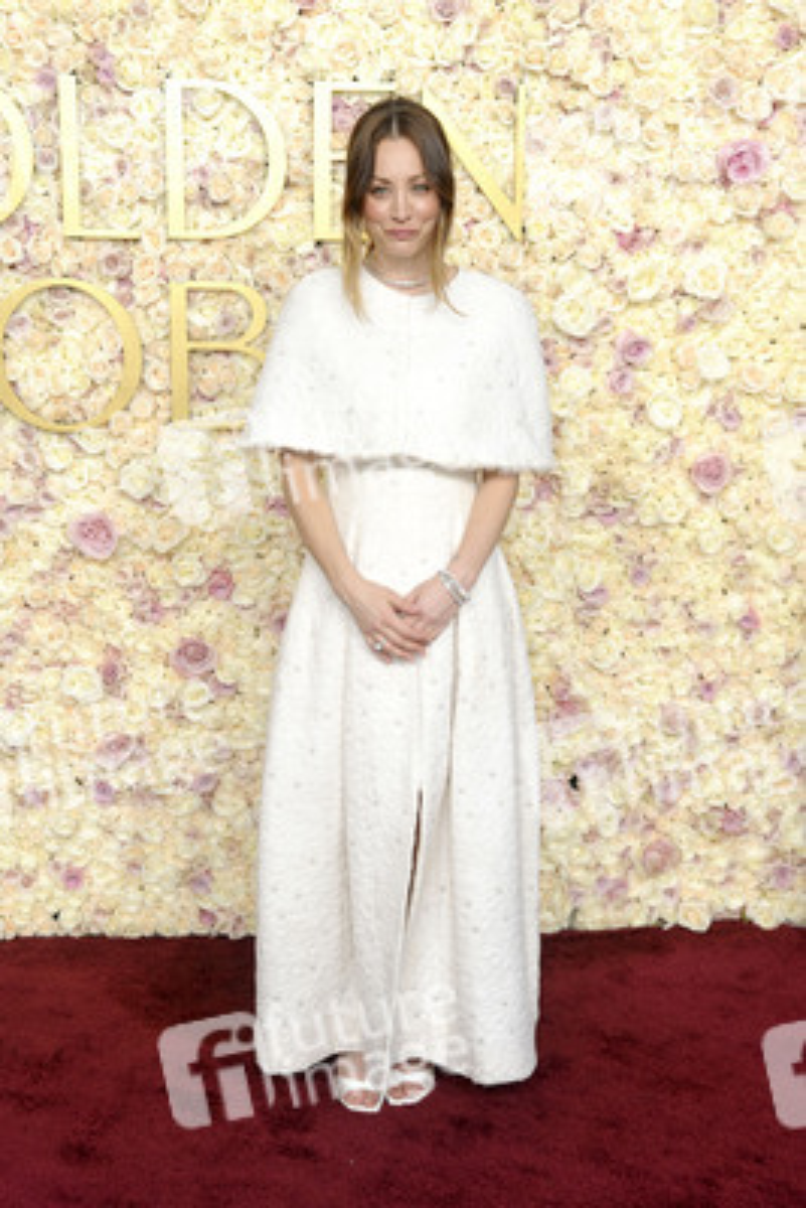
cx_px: 403
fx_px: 1879
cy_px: 604
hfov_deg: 24.2
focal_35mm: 56
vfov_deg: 35.6
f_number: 13
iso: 1000
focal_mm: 56
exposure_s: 1/250
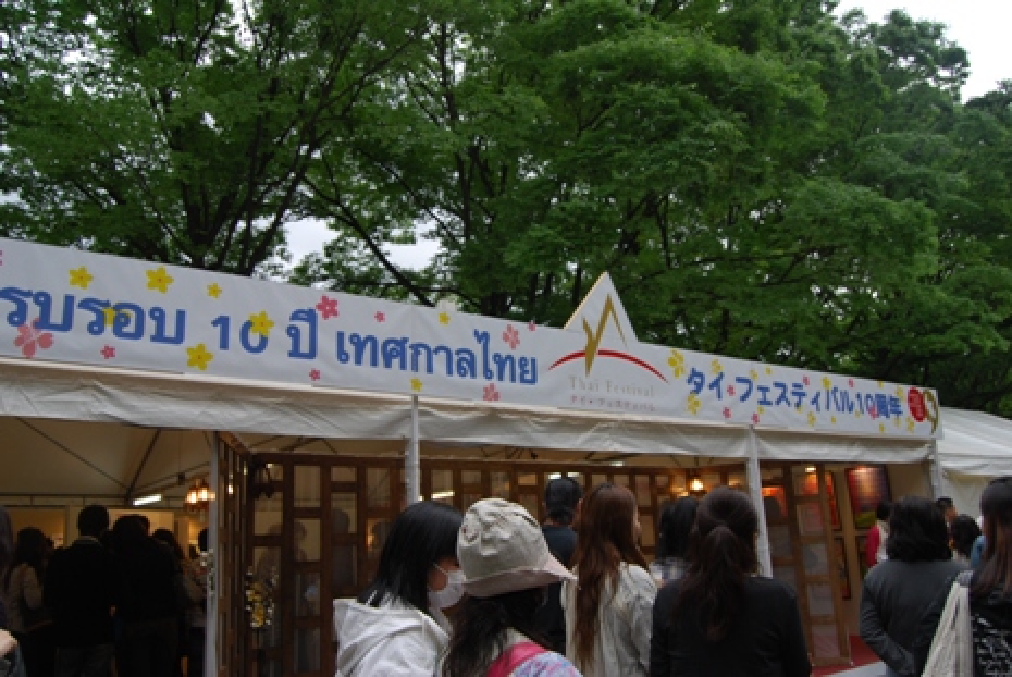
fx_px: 802
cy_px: 338
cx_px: 506
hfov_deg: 64.5
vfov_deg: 45.8
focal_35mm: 28
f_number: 5
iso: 200
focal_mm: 19
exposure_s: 1/100
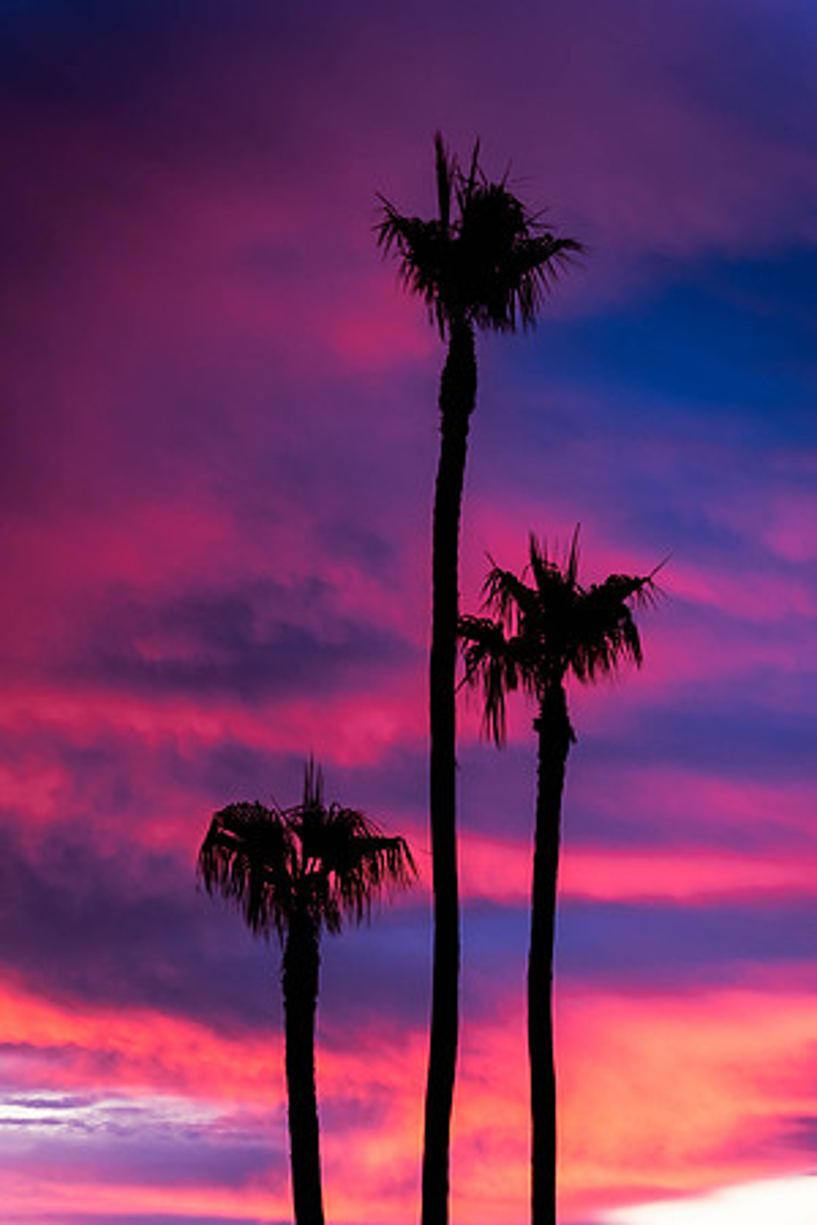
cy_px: 612
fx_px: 5106
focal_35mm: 150
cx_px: 408
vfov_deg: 13.7
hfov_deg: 9.1
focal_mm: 100
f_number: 5.6
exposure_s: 1/50
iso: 400
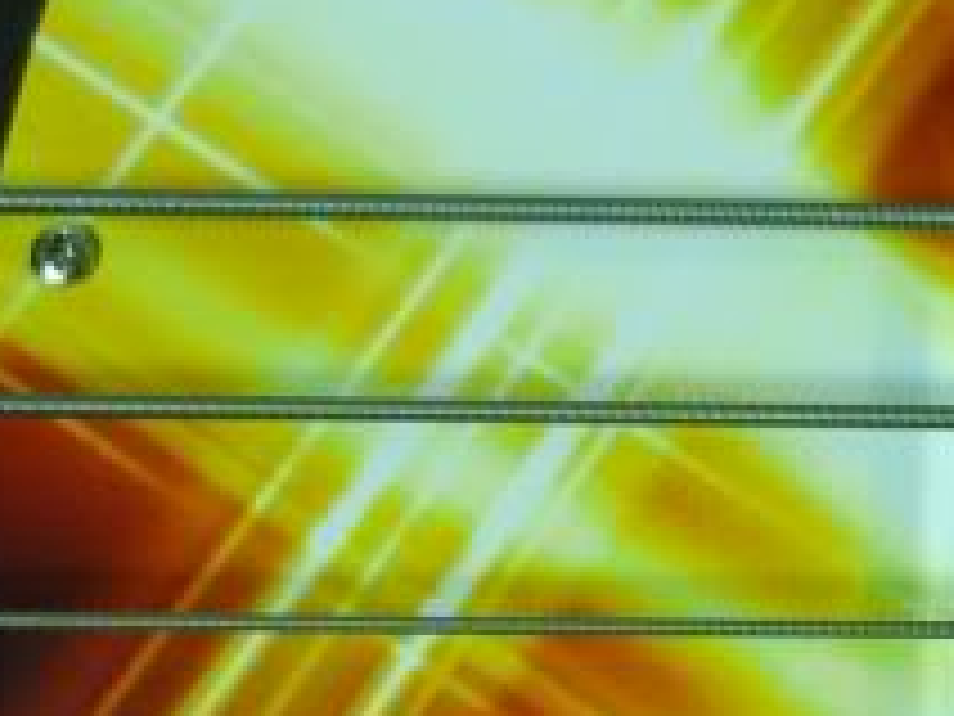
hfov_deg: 24.0
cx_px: 950
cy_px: 507
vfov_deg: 18.8
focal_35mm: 78
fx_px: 2150
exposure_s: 1/30
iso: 400
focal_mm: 5.5
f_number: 2.8
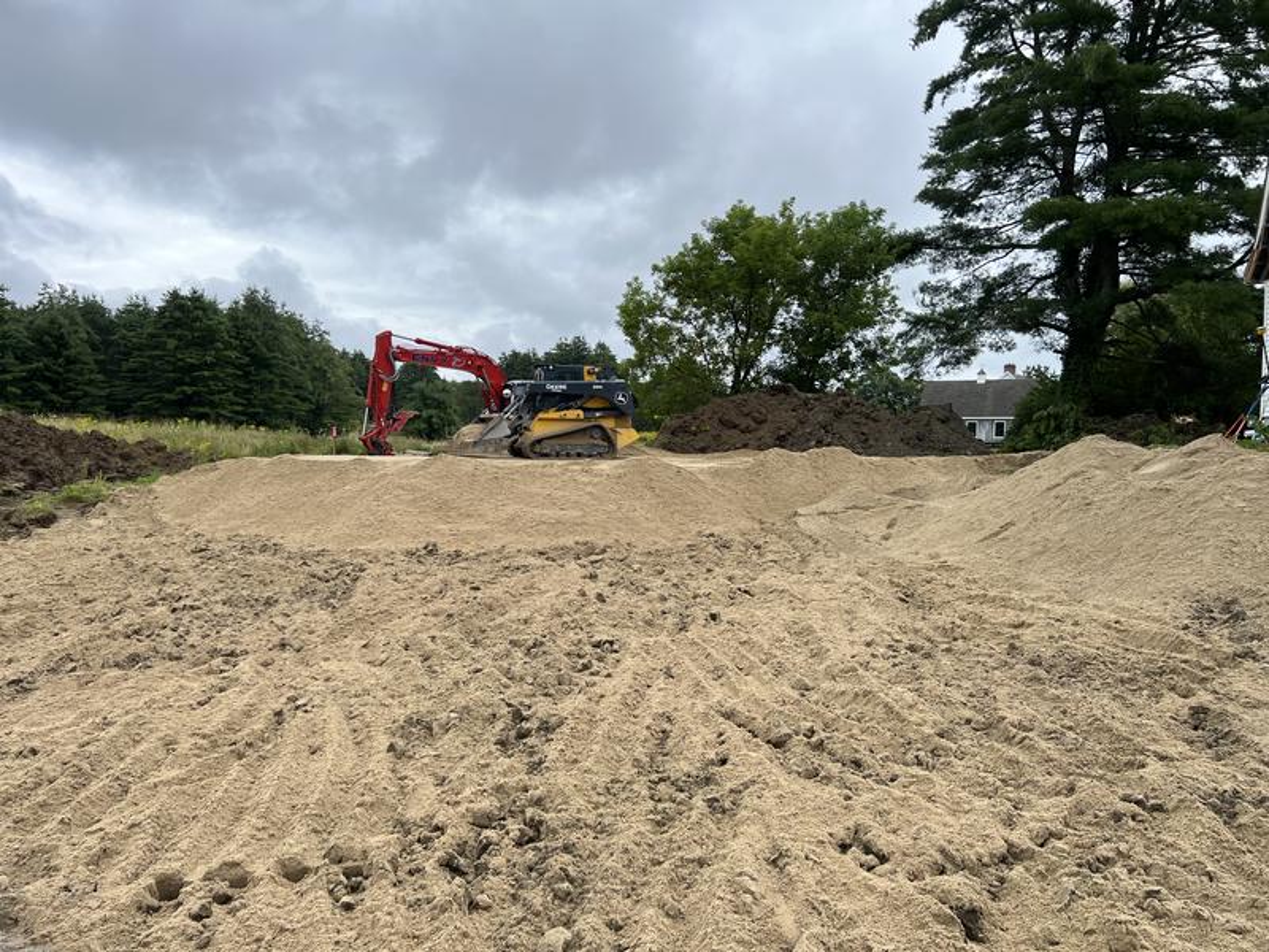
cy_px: 476
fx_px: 953
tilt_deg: -1.9
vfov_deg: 53.1
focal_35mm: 26
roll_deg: -1.0
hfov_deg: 67.3
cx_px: 634
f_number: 1.5
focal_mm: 5.7
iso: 50
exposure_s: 1/2083
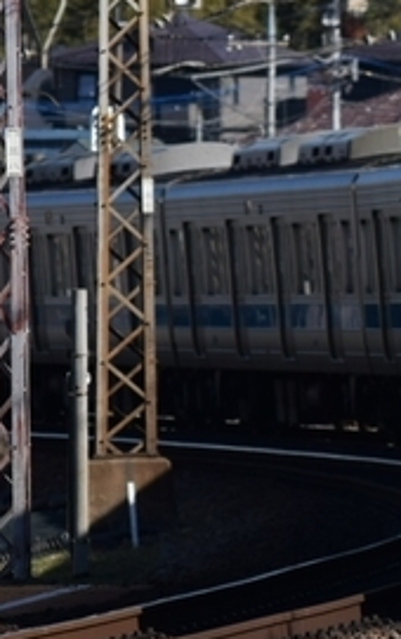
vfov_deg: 3.1
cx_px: 540
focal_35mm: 677
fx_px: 11807
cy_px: 60
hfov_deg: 1.9
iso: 100
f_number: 5.6
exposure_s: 1/1000
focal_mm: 150
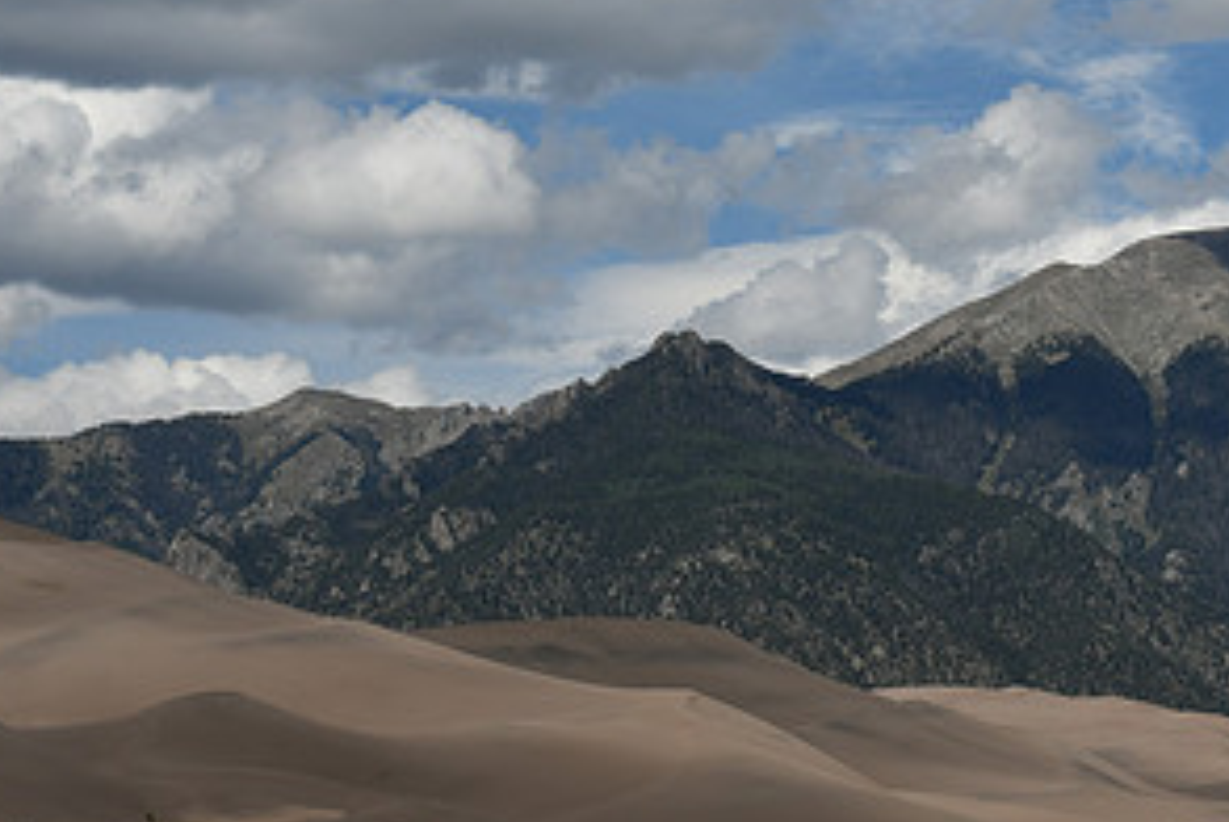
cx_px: 1153
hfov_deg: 11.1
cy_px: 279
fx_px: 6288
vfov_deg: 7.5
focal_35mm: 184
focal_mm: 62
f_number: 9
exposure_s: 1/640
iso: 100
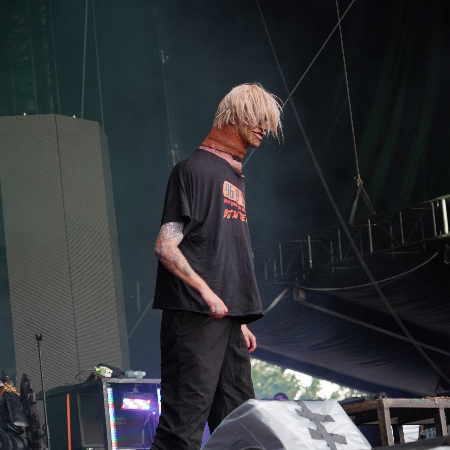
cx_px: 298
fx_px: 1530
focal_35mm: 104
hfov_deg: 16.7
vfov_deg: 16.7
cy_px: 226
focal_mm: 81
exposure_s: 1/100
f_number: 4
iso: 200
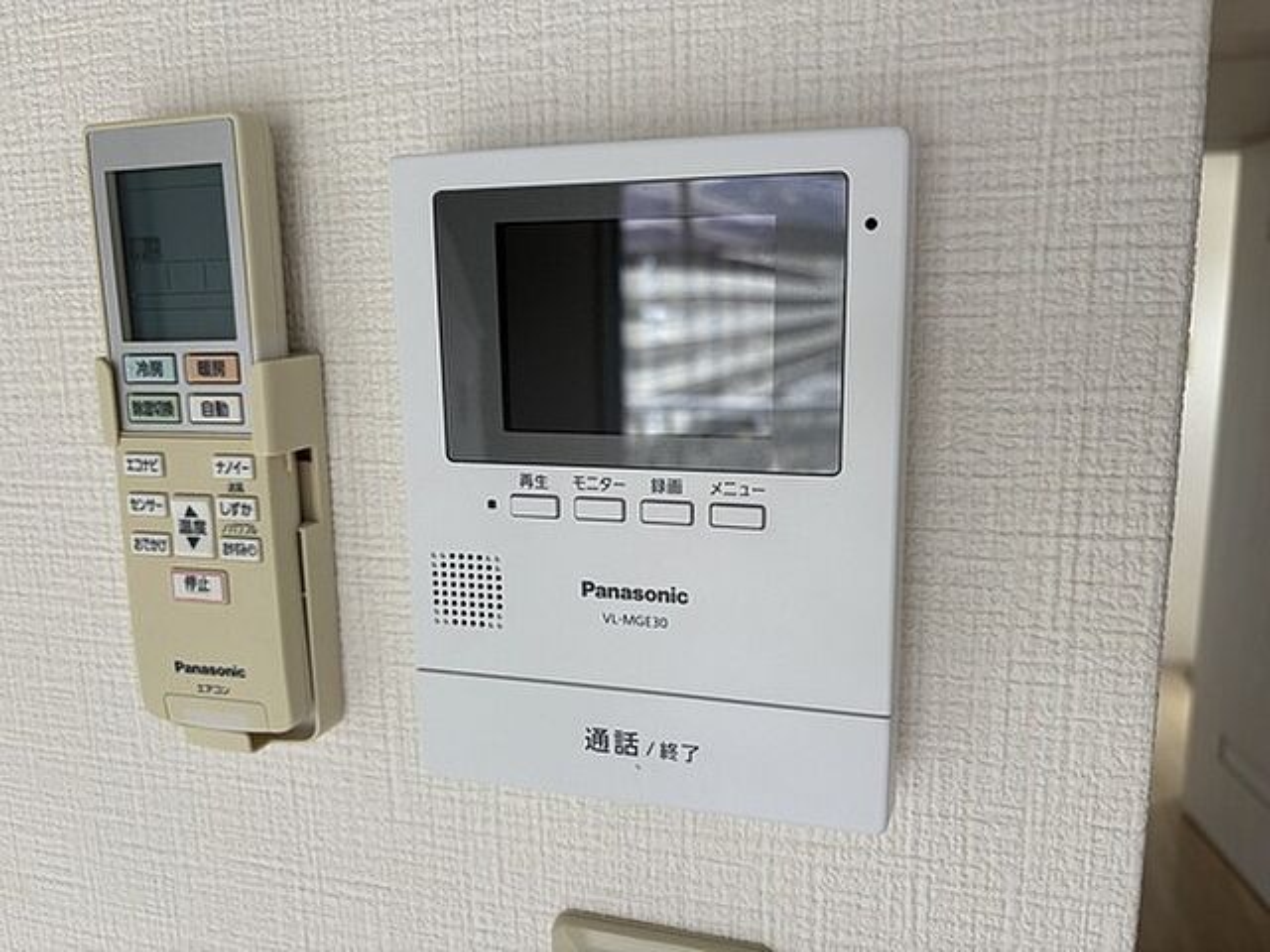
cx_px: 635
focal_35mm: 26
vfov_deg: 53.1
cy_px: 476
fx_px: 954
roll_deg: +1.5
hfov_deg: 67.3
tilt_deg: -9.7
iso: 40
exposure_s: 1/185
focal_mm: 5.96
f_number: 1.6
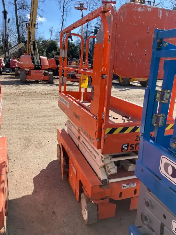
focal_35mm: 28
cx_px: 88
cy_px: 118
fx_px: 190
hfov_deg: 49.8
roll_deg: -3.2
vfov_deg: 63.4
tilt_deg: -14.9
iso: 32
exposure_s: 1/1517
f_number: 1.8
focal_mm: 3.99
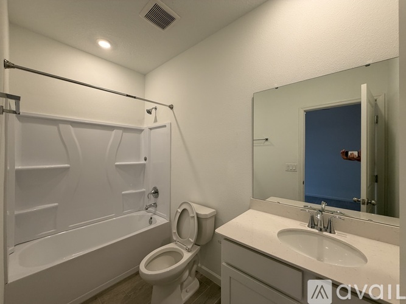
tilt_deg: +0.5
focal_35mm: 14
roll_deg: +0.2
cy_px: 152
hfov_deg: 102.1
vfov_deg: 85.7
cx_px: 203
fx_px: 164
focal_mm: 2.22
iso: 200
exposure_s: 1/120
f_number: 2.2
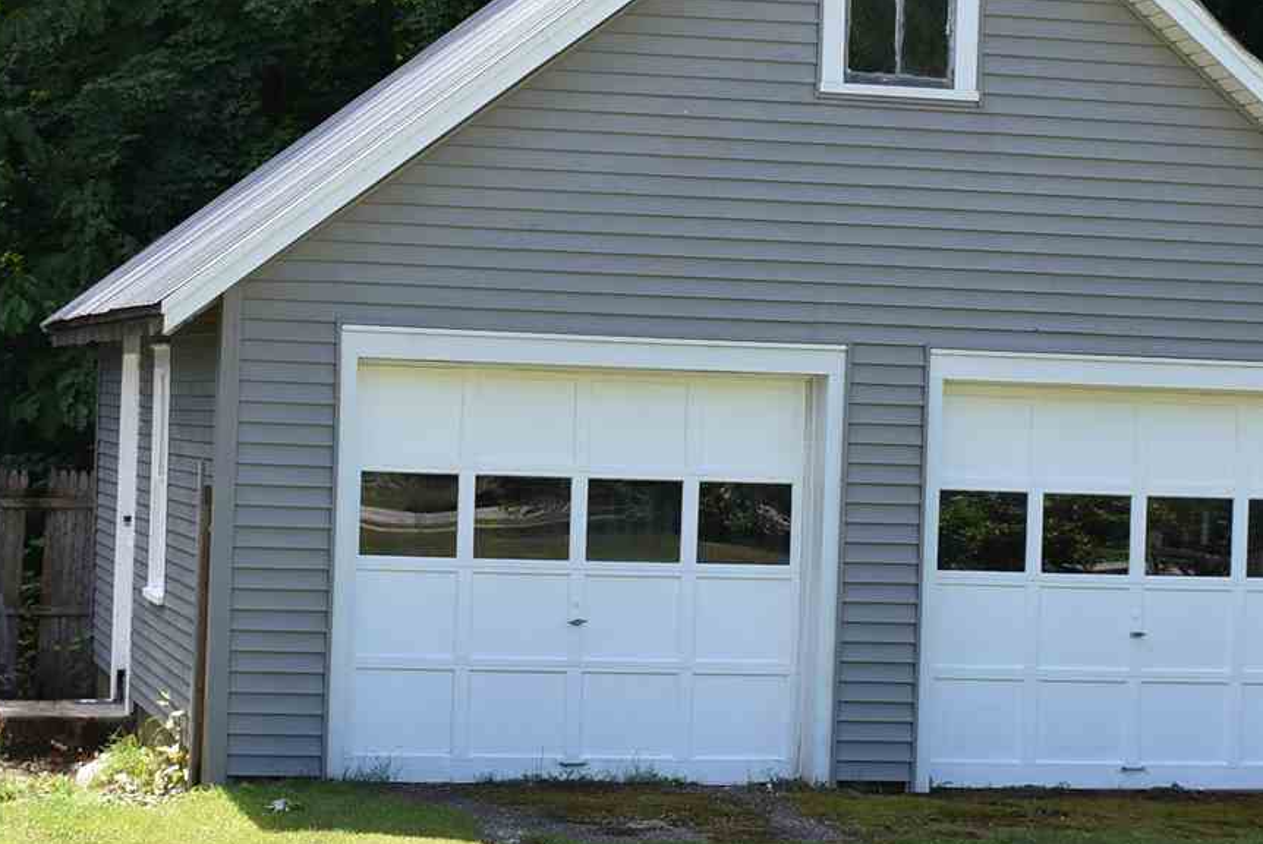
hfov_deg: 21.2
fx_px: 3377
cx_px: 614
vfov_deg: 14.2
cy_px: 459
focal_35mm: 96
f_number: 5.6
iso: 200
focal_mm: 27
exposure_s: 1/250
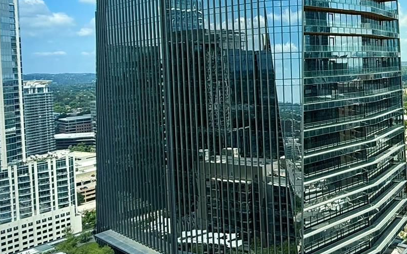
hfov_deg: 45.9
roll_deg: +2.2
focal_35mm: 38
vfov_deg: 33.1
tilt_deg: -0.3
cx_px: 377
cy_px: 71
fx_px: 421
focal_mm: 2.22
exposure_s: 1/726
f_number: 2.2
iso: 50
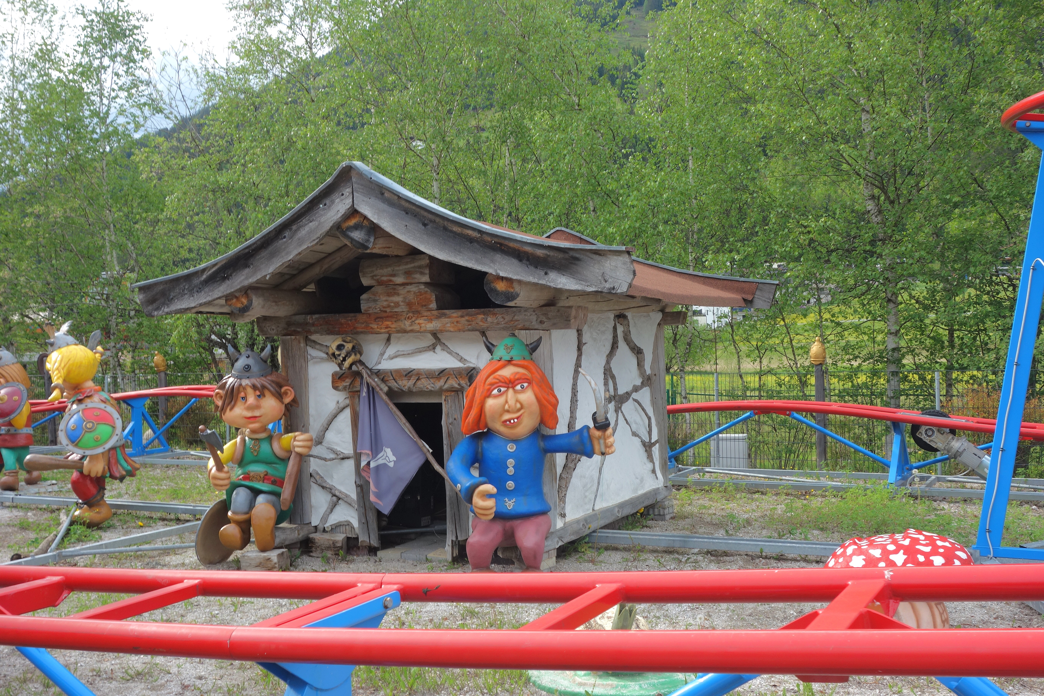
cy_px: 348
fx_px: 1102
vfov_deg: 35.1
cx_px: 522
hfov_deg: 50.7
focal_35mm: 38
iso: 125
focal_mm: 14.23
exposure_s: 1/200
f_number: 5.6
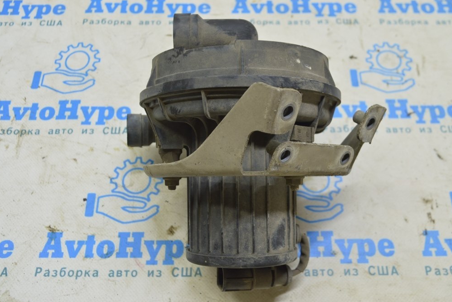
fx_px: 484
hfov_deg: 50.1
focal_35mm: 39
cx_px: 228
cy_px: 153
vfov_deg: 34.6
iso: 400
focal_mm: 25
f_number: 5.6
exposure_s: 1/20
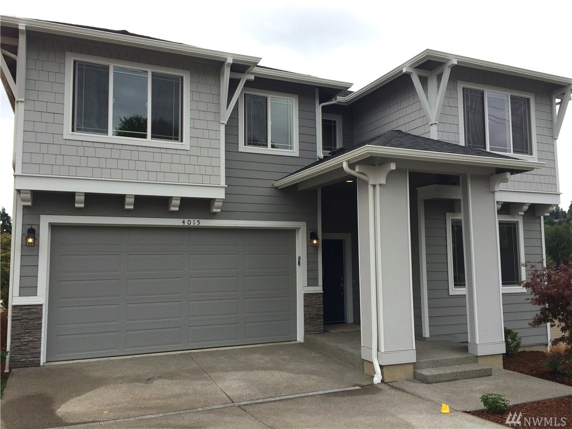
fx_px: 479
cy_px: 214
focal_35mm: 29
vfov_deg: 48.2
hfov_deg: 61.7
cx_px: 286
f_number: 2.2
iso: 32
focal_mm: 4.15
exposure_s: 1/1520
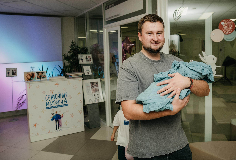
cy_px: 65
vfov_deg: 42.3
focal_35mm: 31
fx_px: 206
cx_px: 125
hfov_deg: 59.6
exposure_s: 1/160
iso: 400
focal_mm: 26
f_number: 4
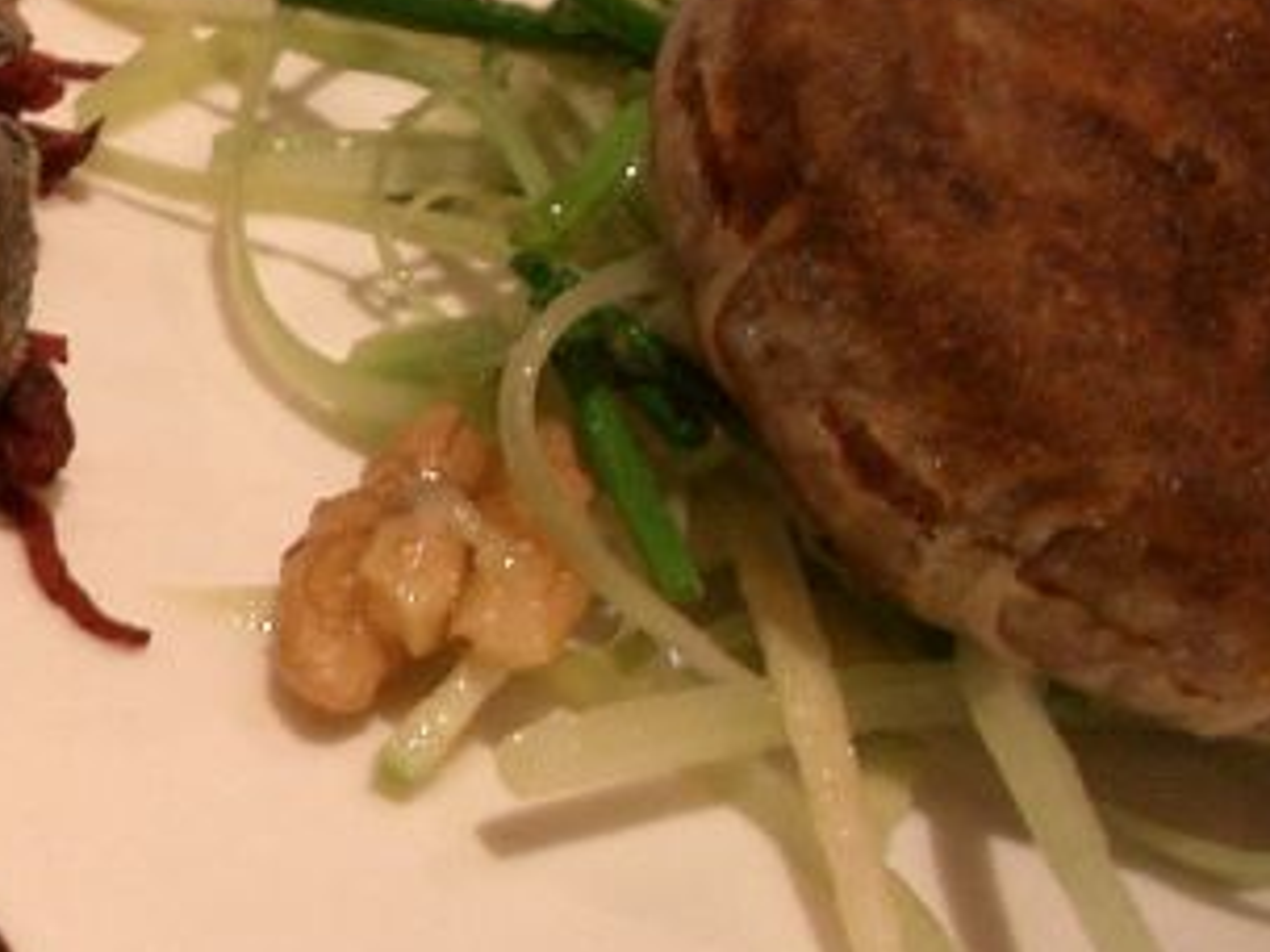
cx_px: -389
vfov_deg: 16.1
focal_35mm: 92
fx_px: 3375
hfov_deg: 19.6
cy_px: 384
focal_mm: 5.8
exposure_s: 1/8
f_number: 2.6
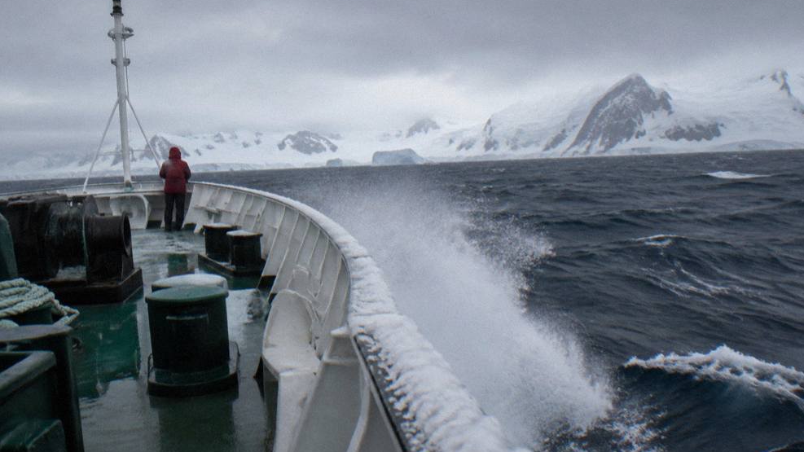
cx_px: 406
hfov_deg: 39.9
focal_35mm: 52
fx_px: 1108
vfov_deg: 23.0
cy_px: 246
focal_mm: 49
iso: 400
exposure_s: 1/1000
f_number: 4.5
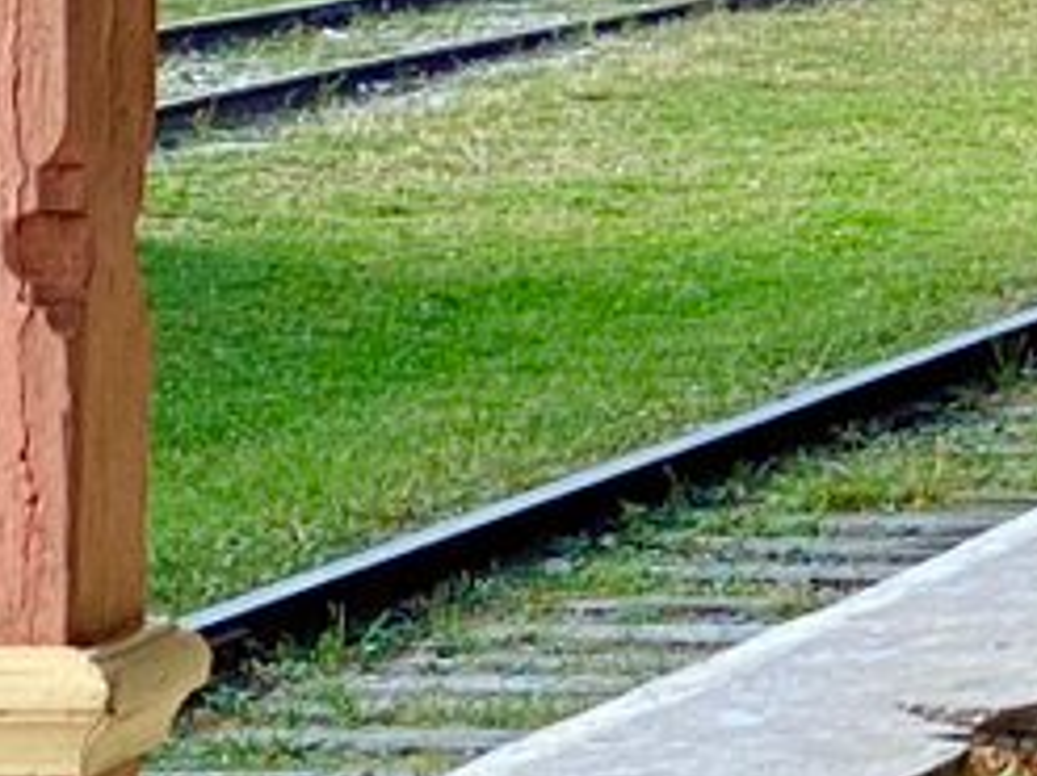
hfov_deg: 5.0
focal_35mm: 379
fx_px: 11348
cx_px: 3098
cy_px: -600
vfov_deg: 3.9
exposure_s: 1/184
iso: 20
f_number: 2
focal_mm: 6
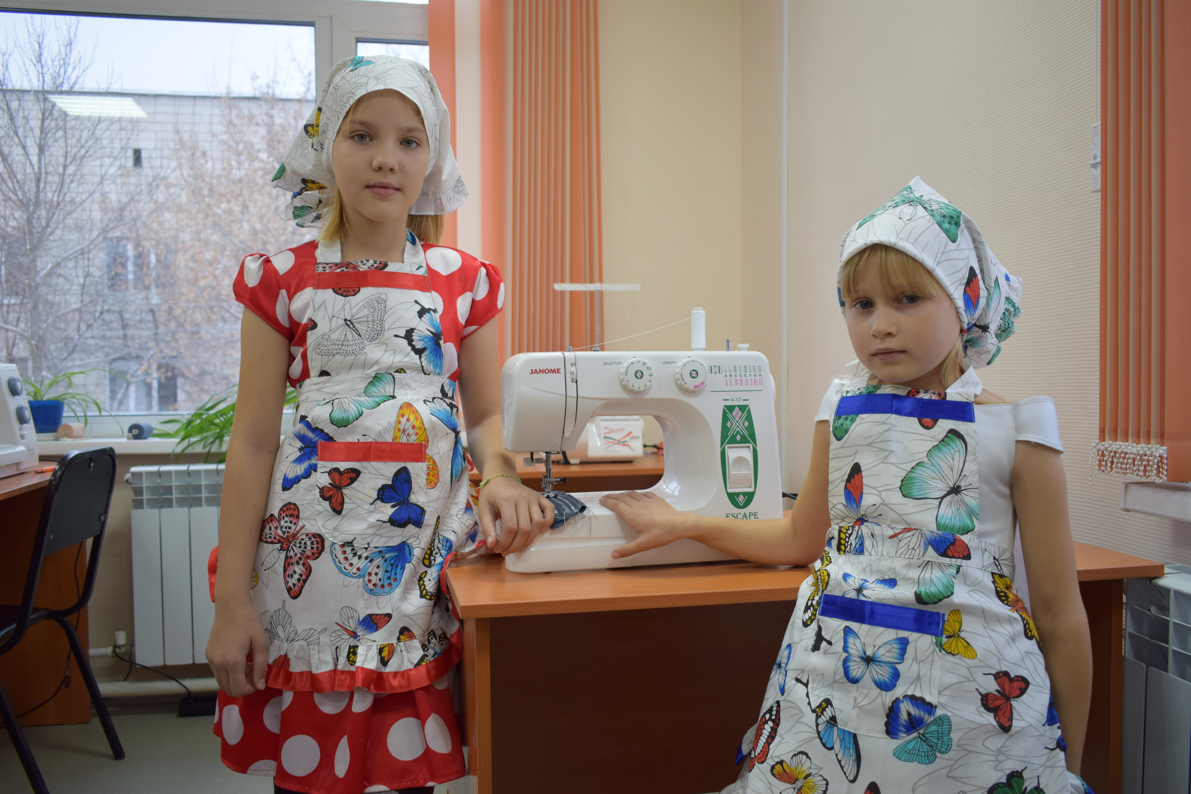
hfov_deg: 59.5
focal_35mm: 32
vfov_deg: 41.7
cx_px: 596
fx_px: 1042
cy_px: 397
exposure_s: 1/80
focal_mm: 21
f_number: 4
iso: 400
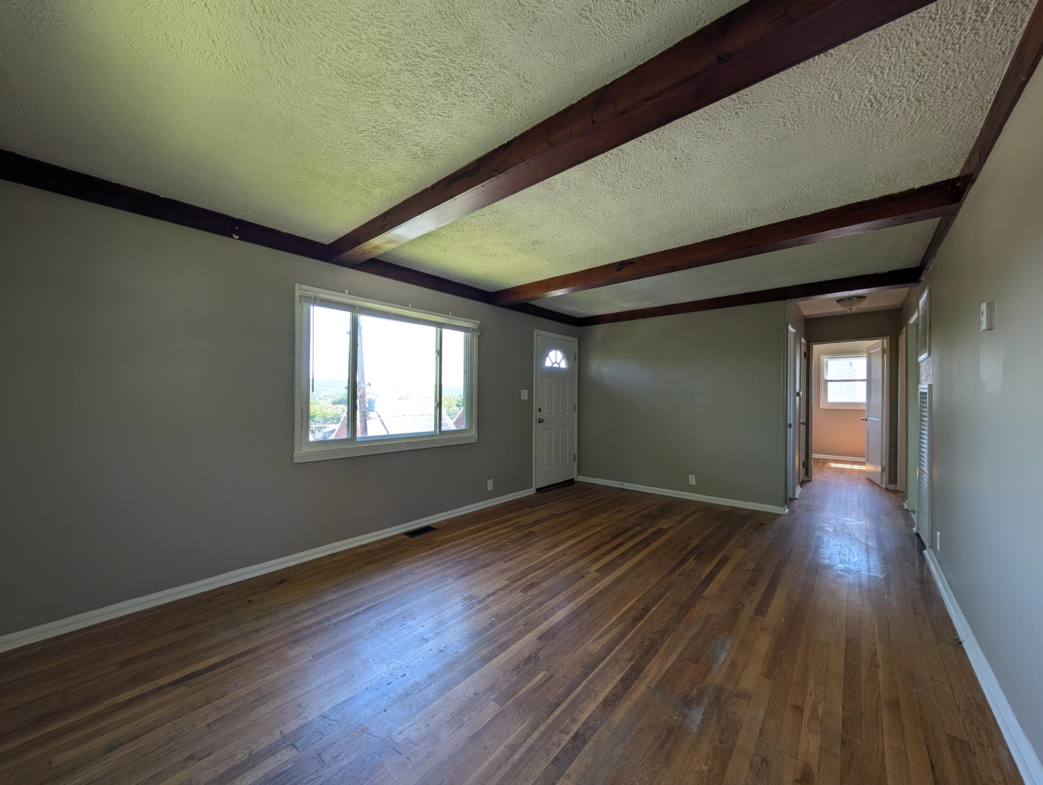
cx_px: 522
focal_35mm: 12
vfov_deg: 94.6
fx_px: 362
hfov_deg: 110.5
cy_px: 392
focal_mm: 2.02
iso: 68
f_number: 1.7
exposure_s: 1/114
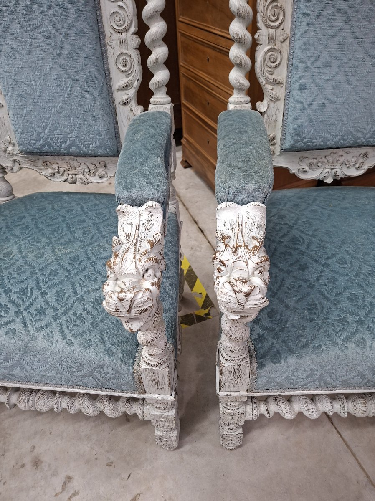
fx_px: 333
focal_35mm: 23
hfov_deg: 58.8
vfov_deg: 74.0
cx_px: 188
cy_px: 250
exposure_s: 1/33
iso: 250
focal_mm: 5.54
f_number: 1.8
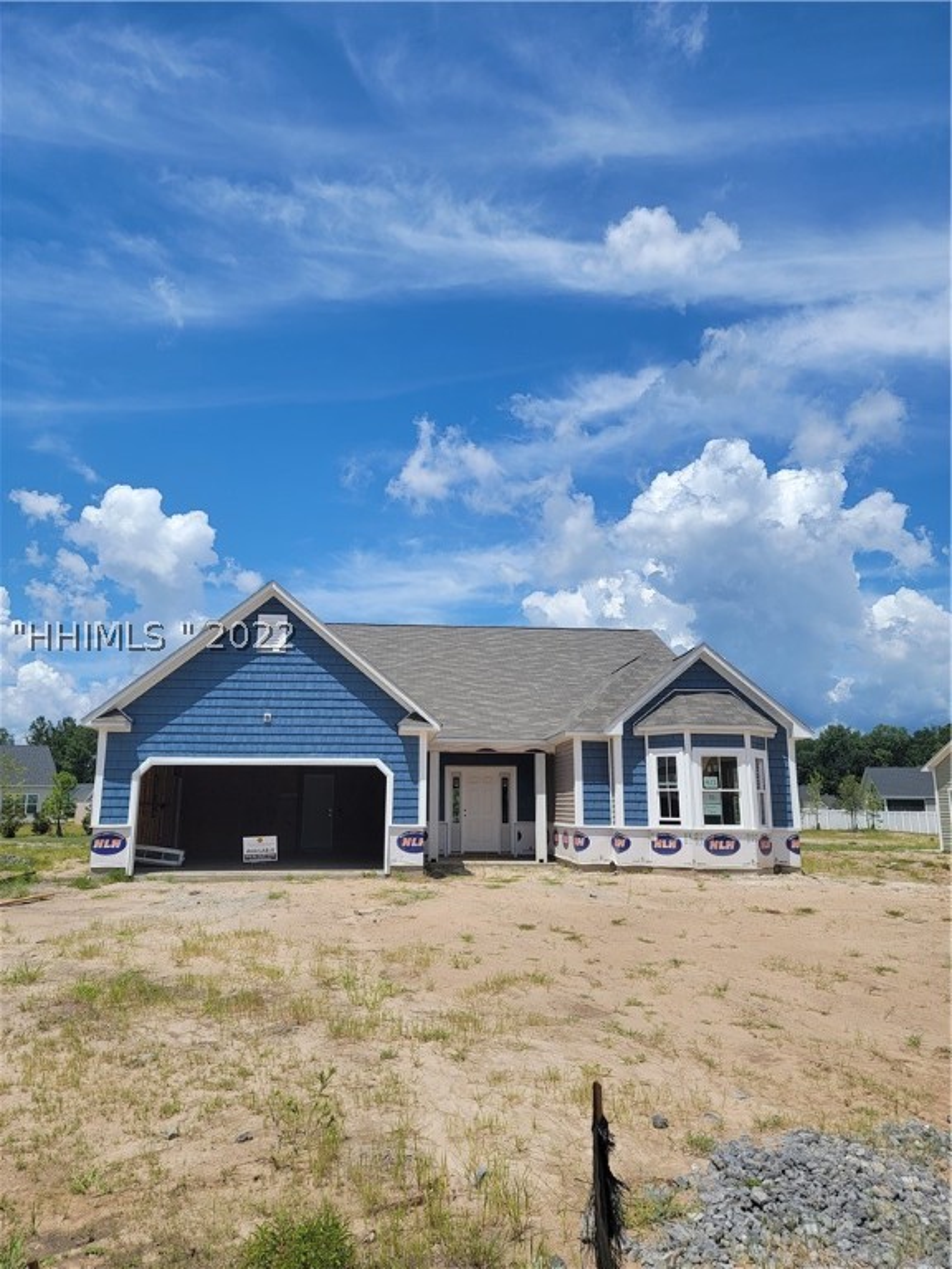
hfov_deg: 56.8
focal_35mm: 24
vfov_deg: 71.6
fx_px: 880
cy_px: 634
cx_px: 476
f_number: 1.8
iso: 16
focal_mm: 6.7
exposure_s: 1/1533
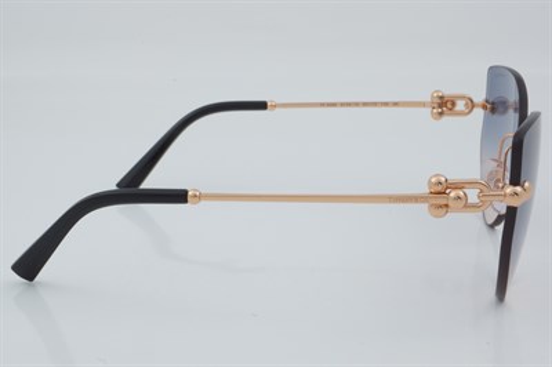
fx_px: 1149
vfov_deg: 18.2
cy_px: 184
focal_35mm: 75
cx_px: 276
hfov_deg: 27.0
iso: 100
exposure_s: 1/4
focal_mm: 50
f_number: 29
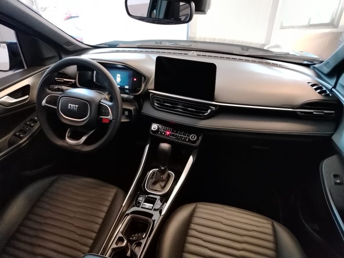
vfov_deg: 56.8
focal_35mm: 24
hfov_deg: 71.6
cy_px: 129
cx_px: 172
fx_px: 239
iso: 3303
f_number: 1.75
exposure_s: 1/25
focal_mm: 5.25
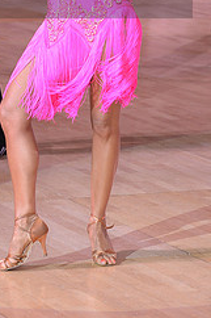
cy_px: -25
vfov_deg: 8.7
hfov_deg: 5.8
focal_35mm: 235
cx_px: 12
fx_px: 2069
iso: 1600
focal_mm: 98
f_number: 5
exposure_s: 1/250
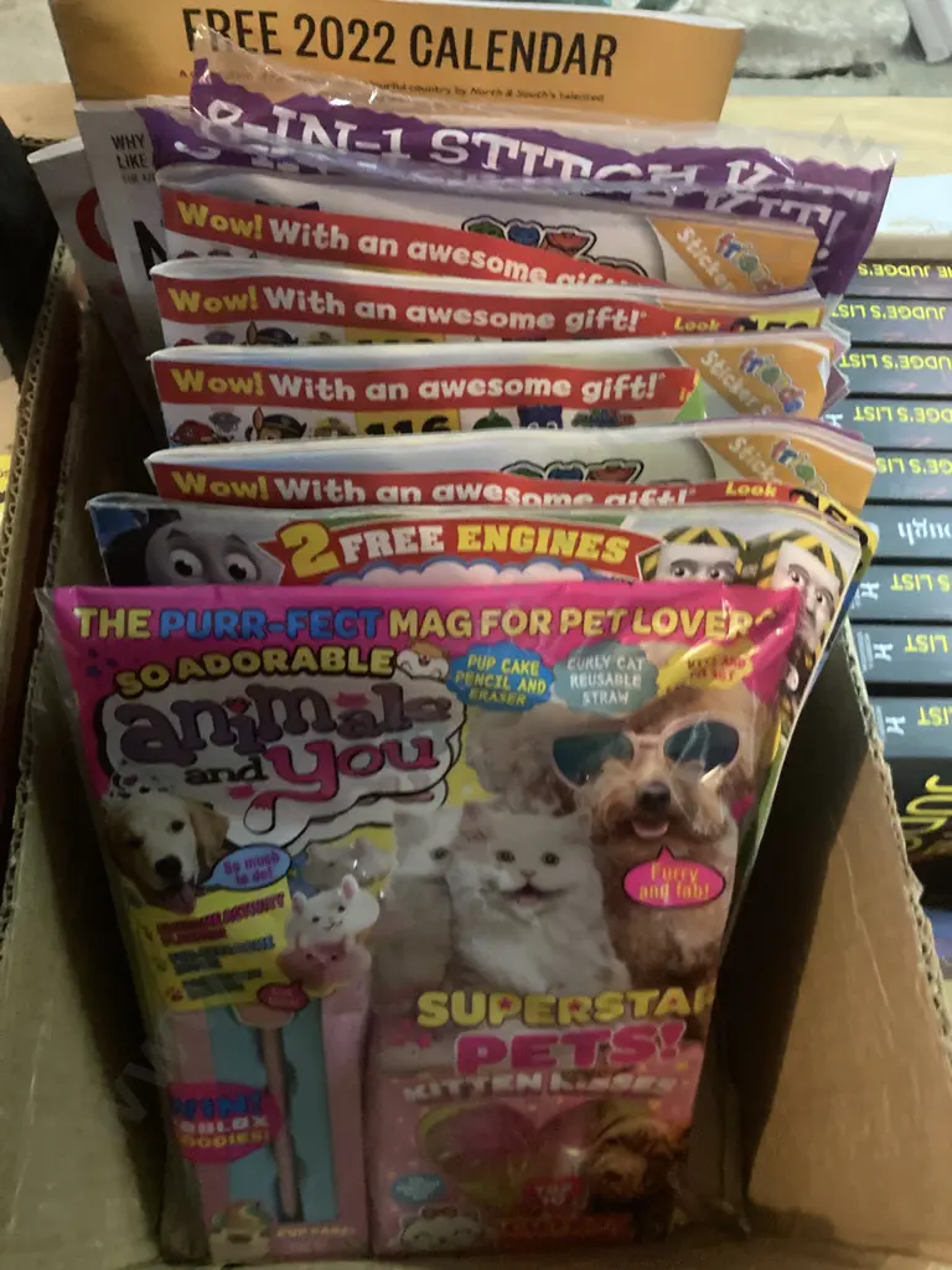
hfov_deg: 49.7
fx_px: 1027
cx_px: 476
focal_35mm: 28
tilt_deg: -65.3
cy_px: 635
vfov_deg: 63.4
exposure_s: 1/20
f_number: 1.8
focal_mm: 3.99
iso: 640
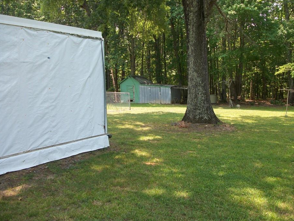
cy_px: 103
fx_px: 306
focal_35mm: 36
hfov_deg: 51.3
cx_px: 157
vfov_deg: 39.7
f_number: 2.9
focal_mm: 5.7
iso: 80
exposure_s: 1/200
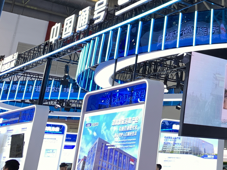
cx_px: 268
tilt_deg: +21.9
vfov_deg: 23.1
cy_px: 17
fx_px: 407
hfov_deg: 27.6
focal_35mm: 62
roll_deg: -0.3
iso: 32
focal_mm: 4.25
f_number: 1.8
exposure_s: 1/100
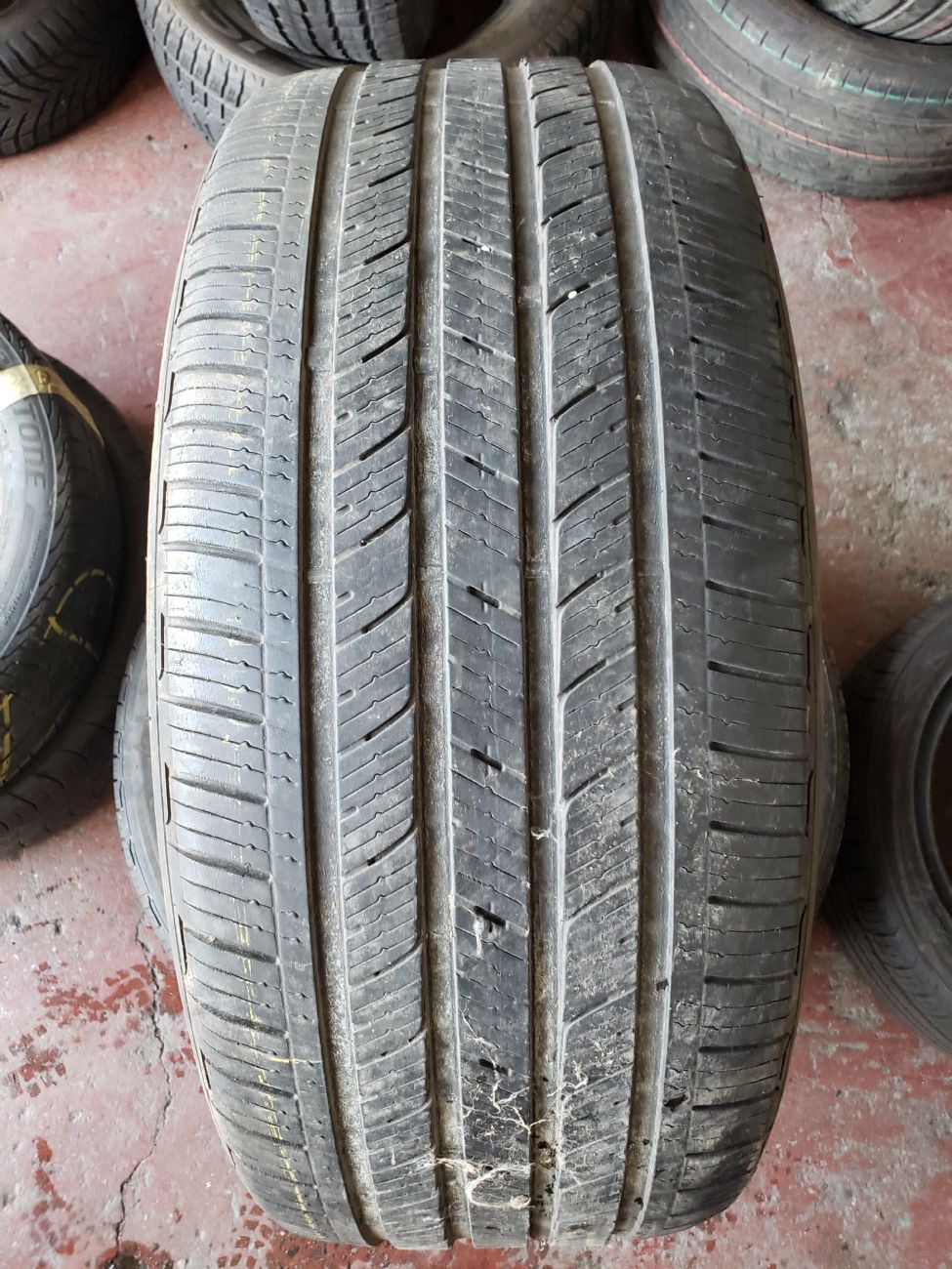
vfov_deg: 67.3
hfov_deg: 53.1
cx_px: 476
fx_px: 953
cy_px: 634
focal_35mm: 26
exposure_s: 1/60
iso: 320
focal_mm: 4.3
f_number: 2.4
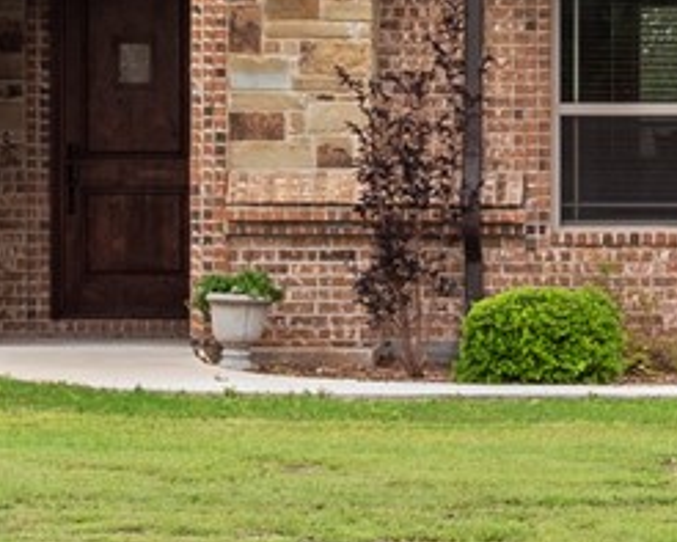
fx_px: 6314
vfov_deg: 4.9
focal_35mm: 315
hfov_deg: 6.1
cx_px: 1065
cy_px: 162
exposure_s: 1/250
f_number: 7.1
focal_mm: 38
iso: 200
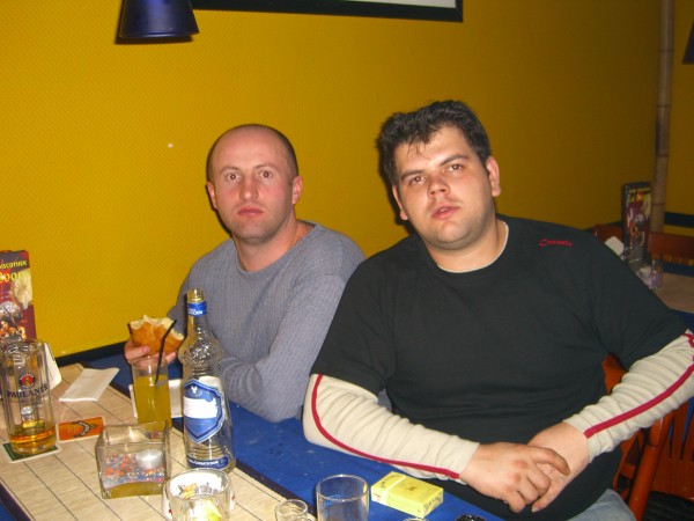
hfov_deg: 49.0
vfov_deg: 37.7
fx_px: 762
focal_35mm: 38
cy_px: 260
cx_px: 347
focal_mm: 7.9
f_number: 2.8
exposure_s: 1/60
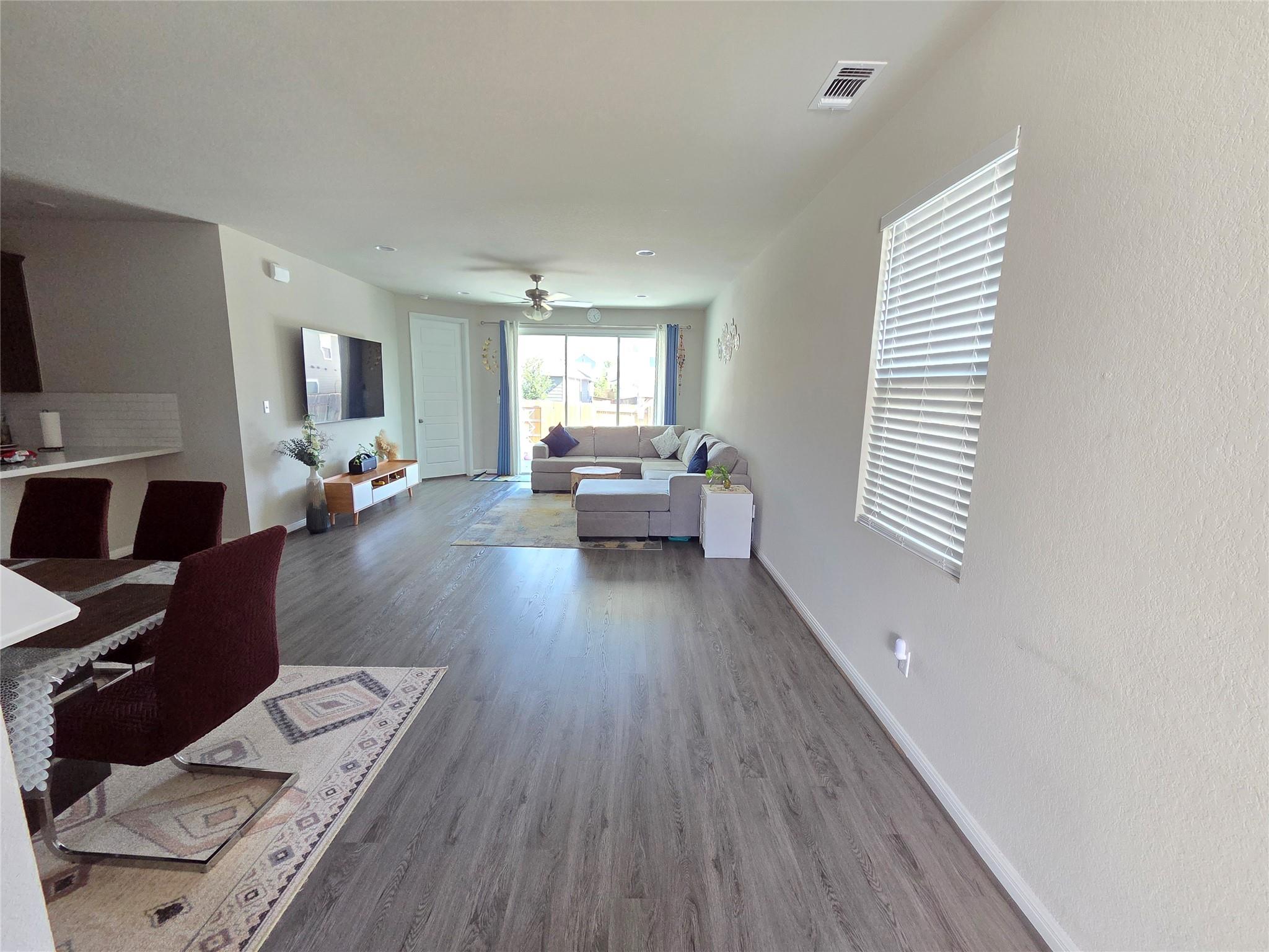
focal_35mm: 13
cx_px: 634
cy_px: 476
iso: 400
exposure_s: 1/60
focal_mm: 2.2
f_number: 2.2
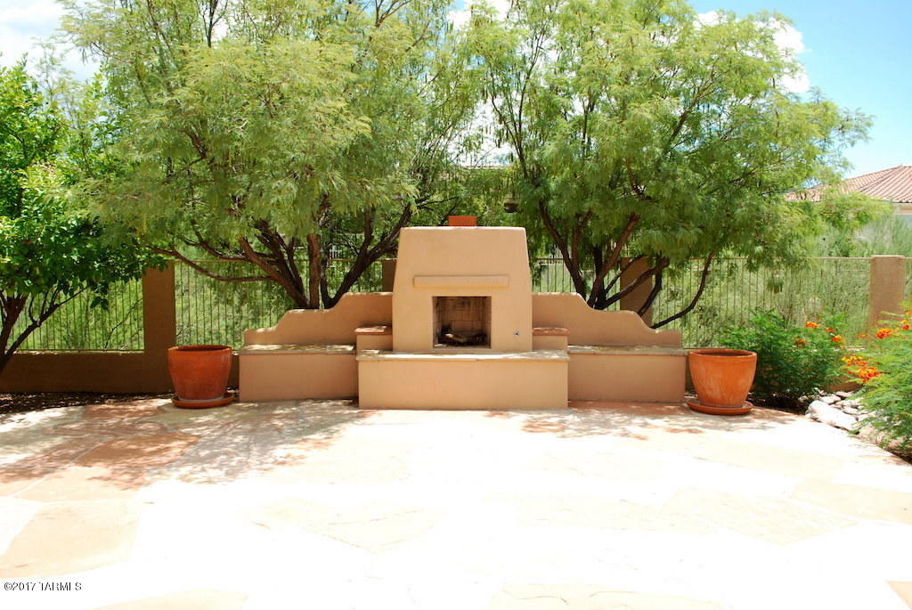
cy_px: 305
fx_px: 685
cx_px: 456
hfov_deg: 67.3
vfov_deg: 48.0
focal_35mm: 27
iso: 100
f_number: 6.3
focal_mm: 18
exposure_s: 1/200
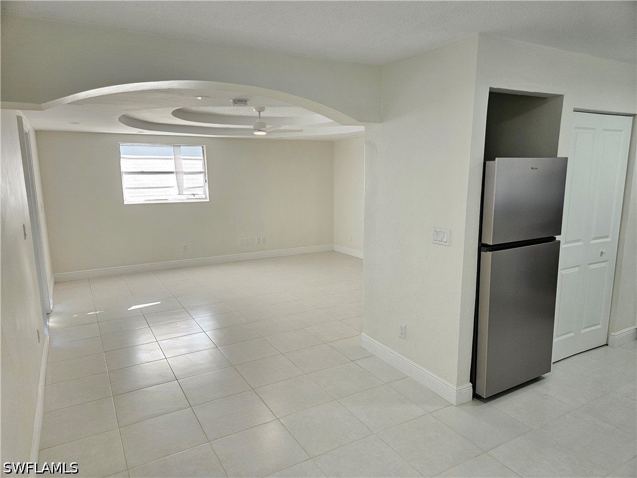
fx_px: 423
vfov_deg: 58.9
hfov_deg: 73.9
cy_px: 239
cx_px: 318
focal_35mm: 23
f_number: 1.8
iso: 80
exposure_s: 1/120
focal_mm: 5.4
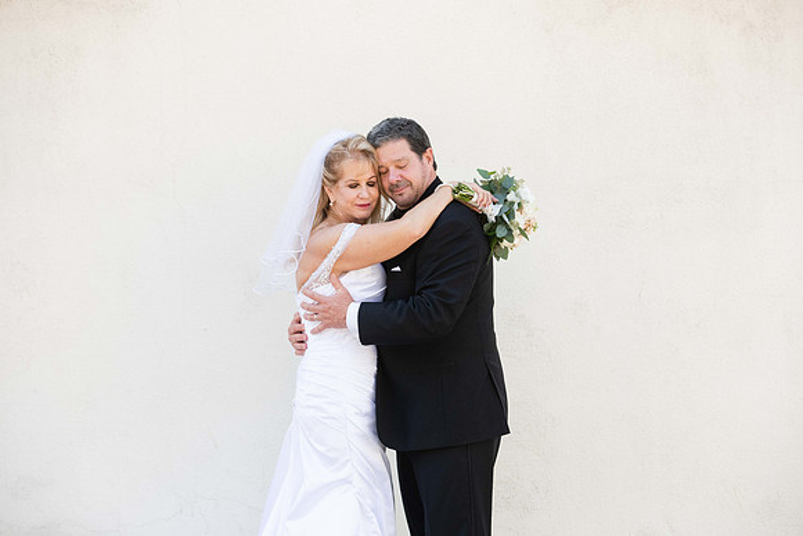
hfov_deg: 28.8
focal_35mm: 70
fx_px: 1562
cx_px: 402
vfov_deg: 19.5
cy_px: 268
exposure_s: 1/1250
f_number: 5
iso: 1000
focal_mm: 70
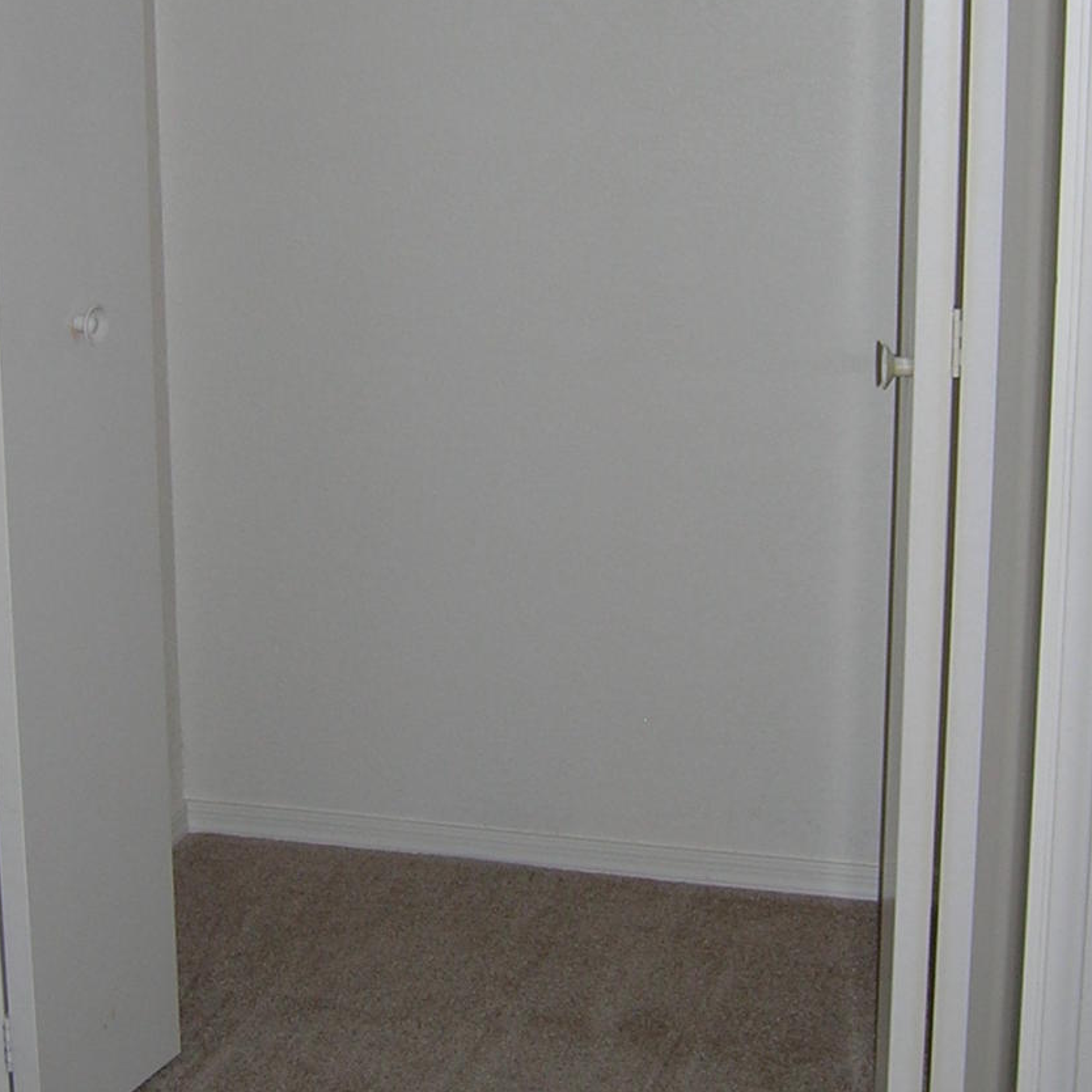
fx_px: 2570
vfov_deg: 23.8
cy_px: 308
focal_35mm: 72
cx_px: 543
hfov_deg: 24.0
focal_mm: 5.7
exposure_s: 1/60.1
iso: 50
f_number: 2.9
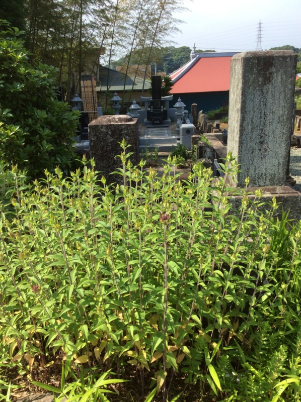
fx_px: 372
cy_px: 201
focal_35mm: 32
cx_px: 150
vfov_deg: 56.9
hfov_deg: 44.1
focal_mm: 3.3
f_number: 2.4
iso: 32
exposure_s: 1/880
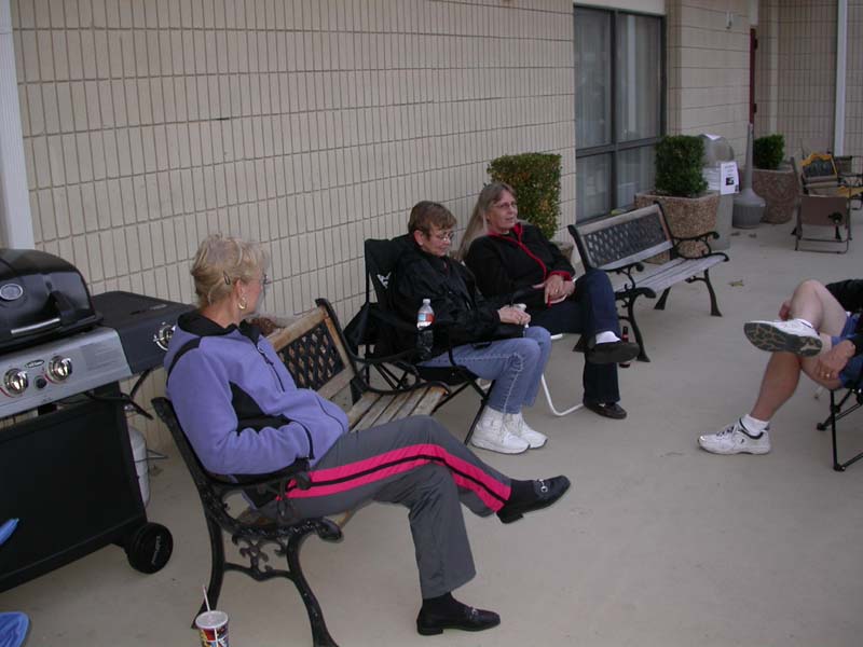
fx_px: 947
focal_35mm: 38
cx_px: 432
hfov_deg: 49.0
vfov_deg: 37.7
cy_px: 324
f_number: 2.6
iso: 100
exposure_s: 1/30
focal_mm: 7.85
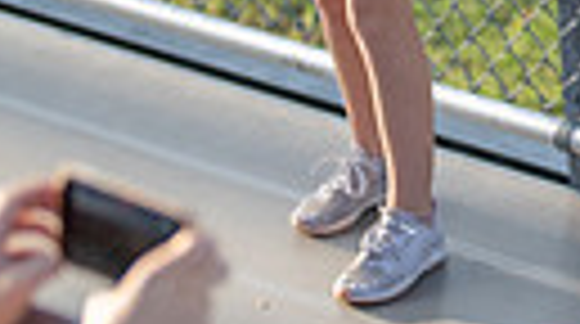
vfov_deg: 3.8
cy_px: -163
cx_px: 1070
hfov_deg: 6.7
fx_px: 4851
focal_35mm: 316
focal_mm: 50
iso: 100
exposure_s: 1/3200
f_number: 1.2
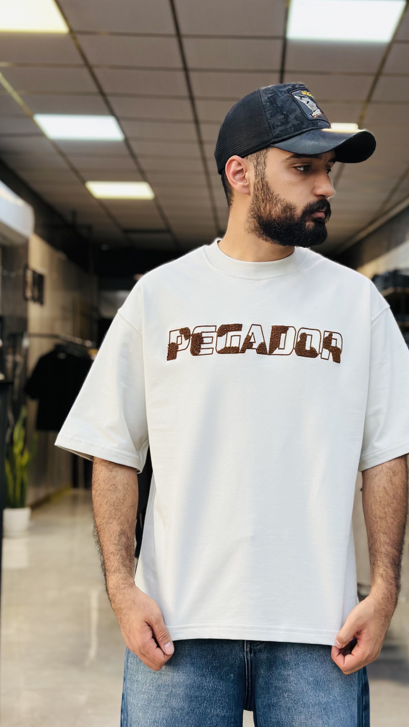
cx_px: 271
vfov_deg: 39.2
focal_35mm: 53
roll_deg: -0.9
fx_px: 1022
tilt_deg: +2.1
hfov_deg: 22.5
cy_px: 360
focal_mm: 6.86
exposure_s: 1/524
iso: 80
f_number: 1.78
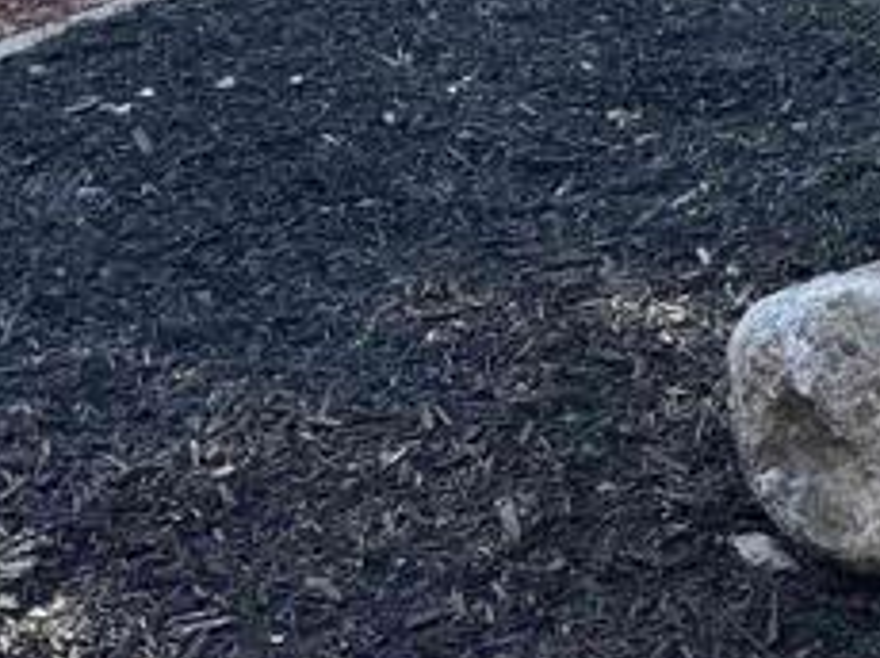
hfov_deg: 16.4
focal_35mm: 107
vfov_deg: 12.5
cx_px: 1397
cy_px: -570
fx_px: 2717
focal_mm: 6.76
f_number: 1.78
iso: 80
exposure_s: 1/900
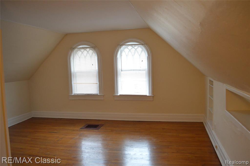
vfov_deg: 47.8
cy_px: 83
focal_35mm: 27
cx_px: 125
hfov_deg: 67.4
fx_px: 187
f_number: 3.5
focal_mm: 18
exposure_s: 1/60
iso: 1400
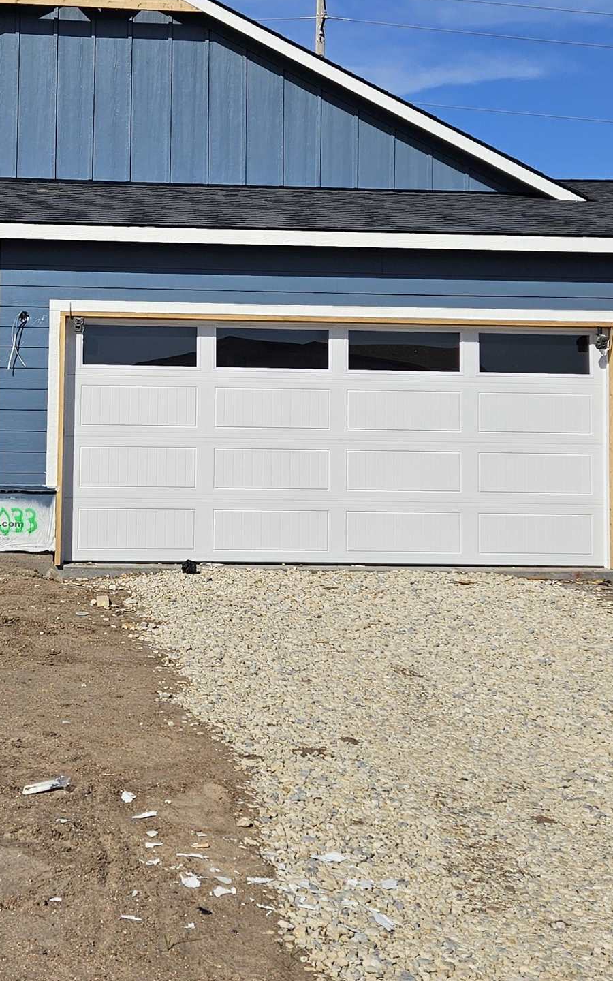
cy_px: 323
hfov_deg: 24.6
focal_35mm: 52
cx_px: 158
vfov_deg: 38.4
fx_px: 1390
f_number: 1.8
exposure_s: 1/4244
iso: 25
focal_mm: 5.4
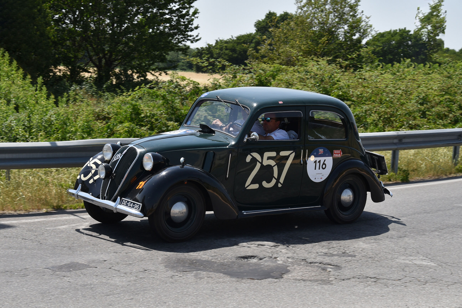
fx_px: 642
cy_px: 154
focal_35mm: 50
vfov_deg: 27.0
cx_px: 231
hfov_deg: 39.6
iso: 200
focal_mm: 50
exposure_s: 1/500
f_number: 8
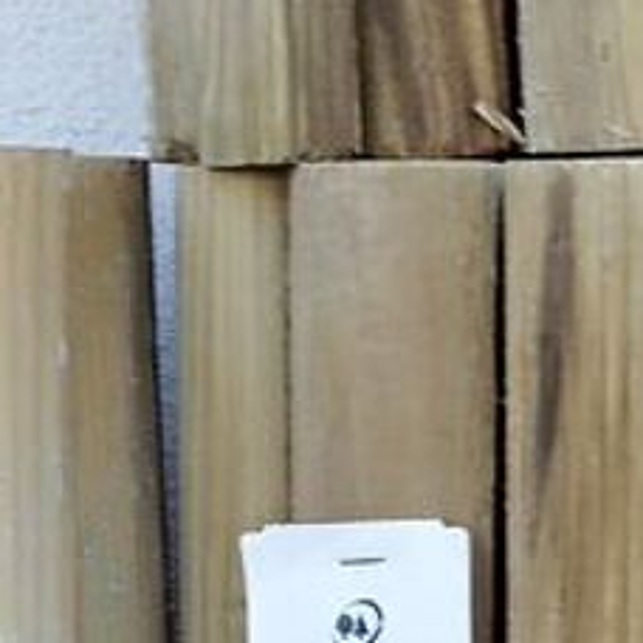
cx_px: 592
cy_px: 723
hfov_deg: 13.4
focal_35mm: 129
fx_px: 2711
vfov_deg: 13.2
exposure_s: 1/100
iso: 60
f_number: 1.89
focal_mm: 5.95
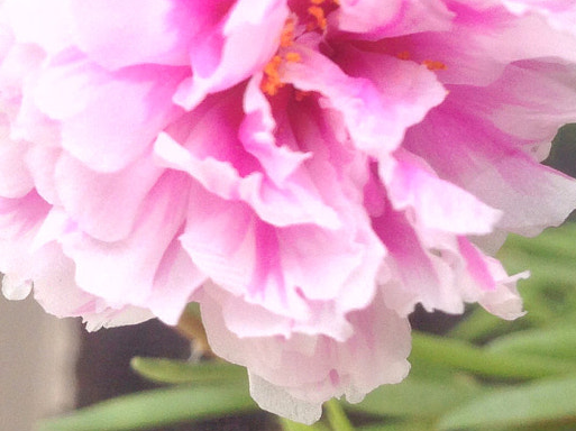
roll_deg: -4.9
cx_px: 225
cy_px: 34
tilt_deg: +19.0
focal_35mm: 103
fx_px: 1713
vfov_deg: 14.2
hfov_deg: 19.1
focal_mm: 4.12
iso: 50
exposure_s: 1/531
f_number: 2.4
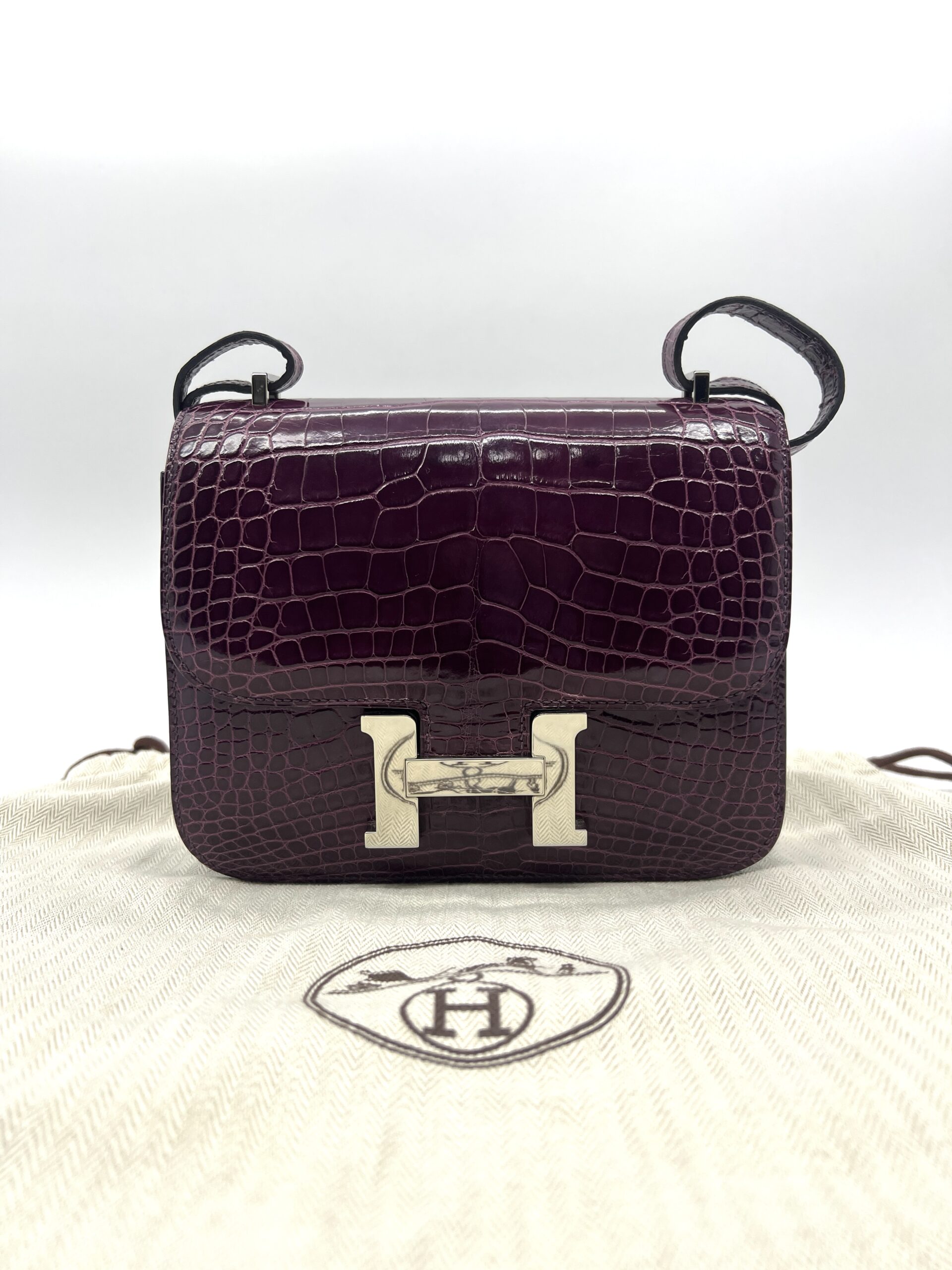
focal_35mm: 26
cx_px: 476
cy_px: 635
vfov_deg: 67.3
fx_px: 953
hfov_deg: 53.1
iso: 40
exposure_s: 1/233
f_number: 1.5
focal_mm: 5.7
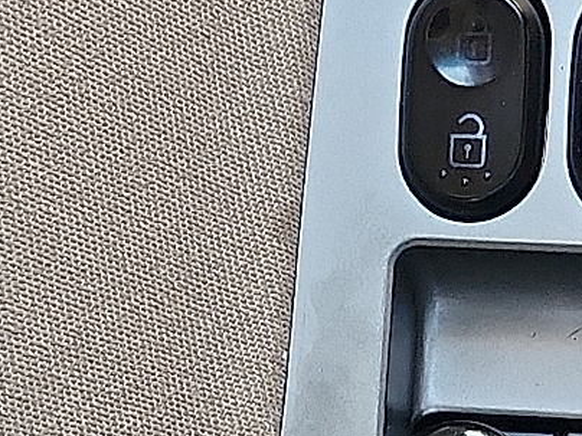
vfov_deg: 16.2
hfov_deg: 21.4
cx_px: 403
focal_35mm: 91
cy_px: 305
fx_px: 1530
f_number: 1.8
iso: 172
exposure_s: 1/59.2
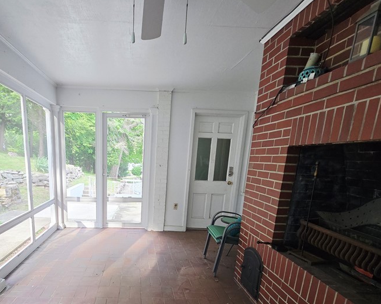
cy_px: 220
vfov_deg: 64.8
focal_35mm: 20
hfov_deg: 78.7
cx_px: 139
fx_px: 226
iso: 125
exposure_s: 1/60
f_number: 2.2
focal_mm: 2.2
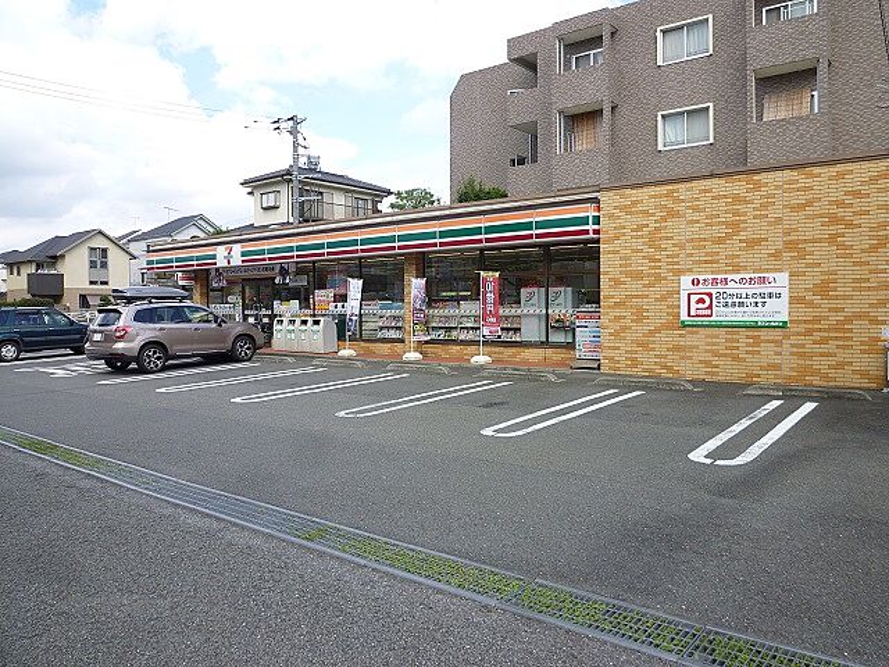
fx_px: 642
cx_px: 444
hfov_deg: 69.4
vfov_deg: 54.9
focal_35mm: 25
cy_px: 334
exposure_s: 1/400
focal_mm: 4.5
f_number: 4
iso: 100
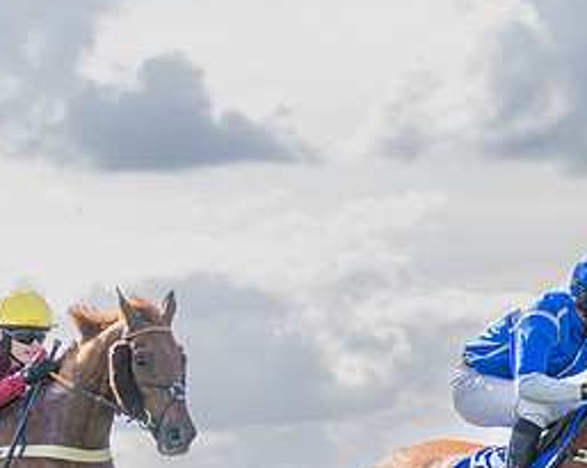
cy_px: 454
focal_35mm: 272
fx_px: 4720
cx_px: 782
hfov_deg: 7.0
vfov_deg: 5.7
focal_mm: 92
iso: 400
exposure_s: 1/2000
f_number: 4
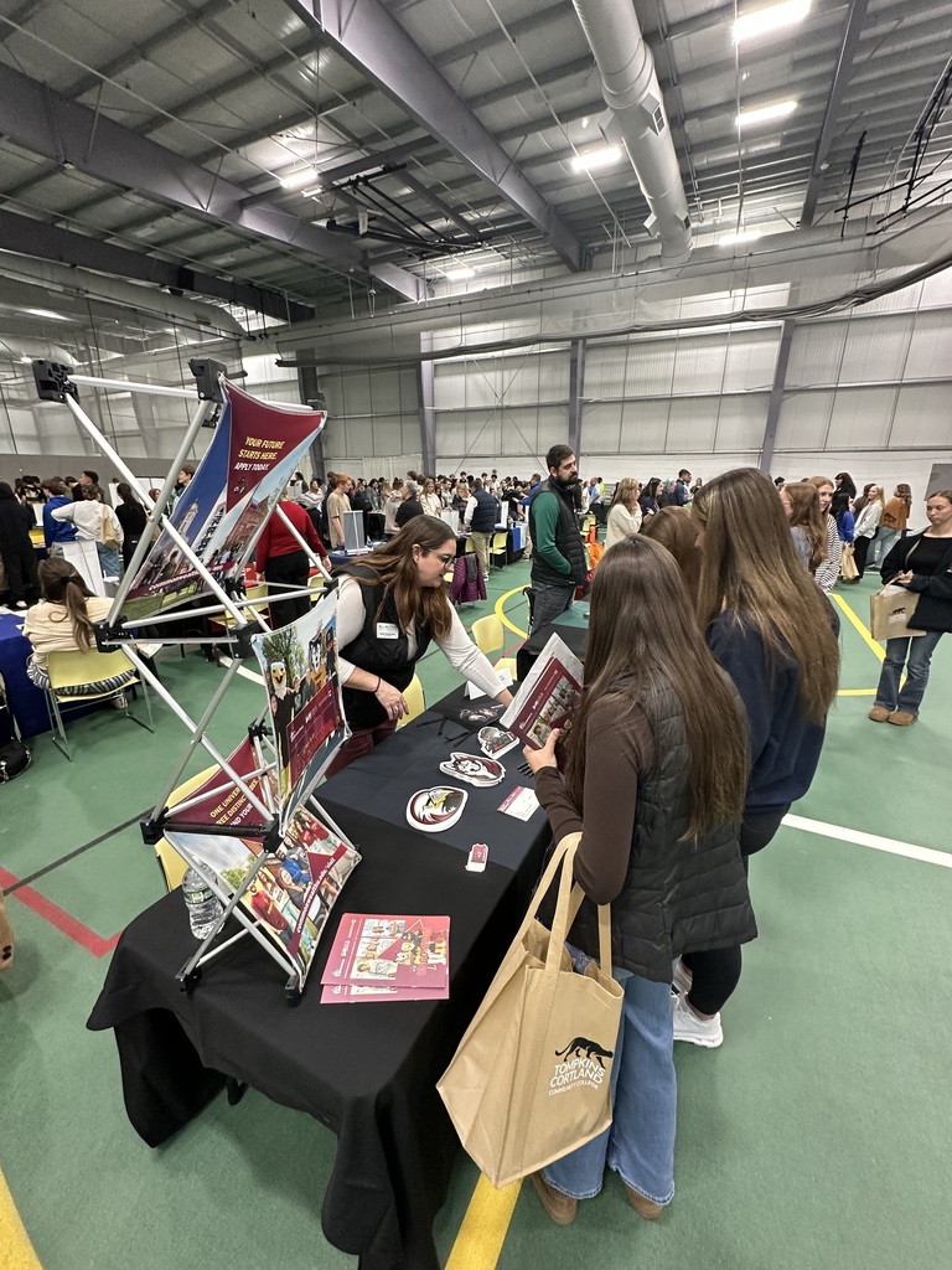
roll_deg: -0.6
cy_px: 635
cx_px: 476
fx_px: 513
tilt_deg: -15.0
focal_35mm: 14
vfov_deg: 102.1
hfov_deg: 85.7
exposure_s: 1/60
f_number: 2.2
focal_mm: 2.22
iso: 320
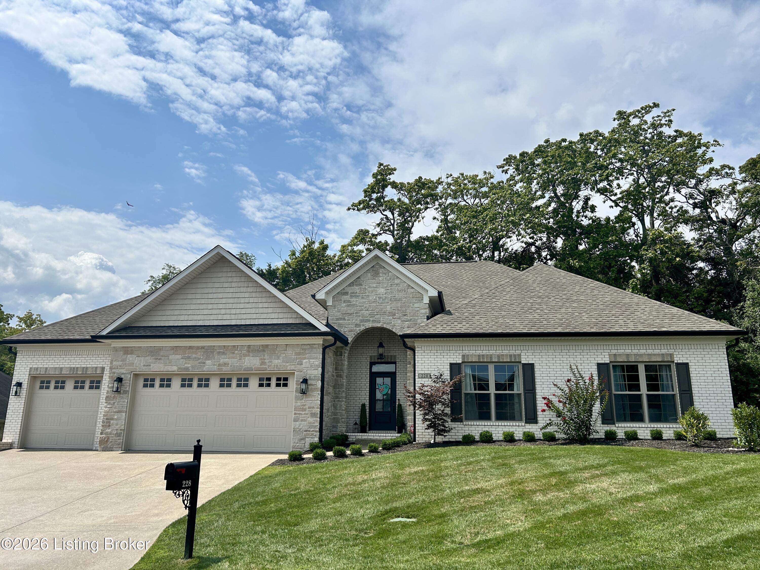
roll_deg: -0.6
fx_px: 571
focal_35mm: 26
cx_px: 380
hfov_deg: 67.3
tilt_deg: +14.6
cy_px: 285
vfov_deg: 53.1
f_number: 1.5
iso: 50
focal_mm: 5.7
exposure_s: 1/8696
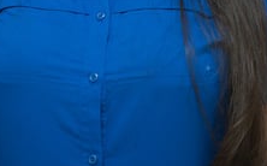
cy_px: -138
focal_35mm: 373
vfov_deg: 3.5
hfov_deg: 5.6
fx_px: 2708
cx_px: 99
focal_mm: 75
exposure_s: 1/160
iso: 320
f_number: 1.2
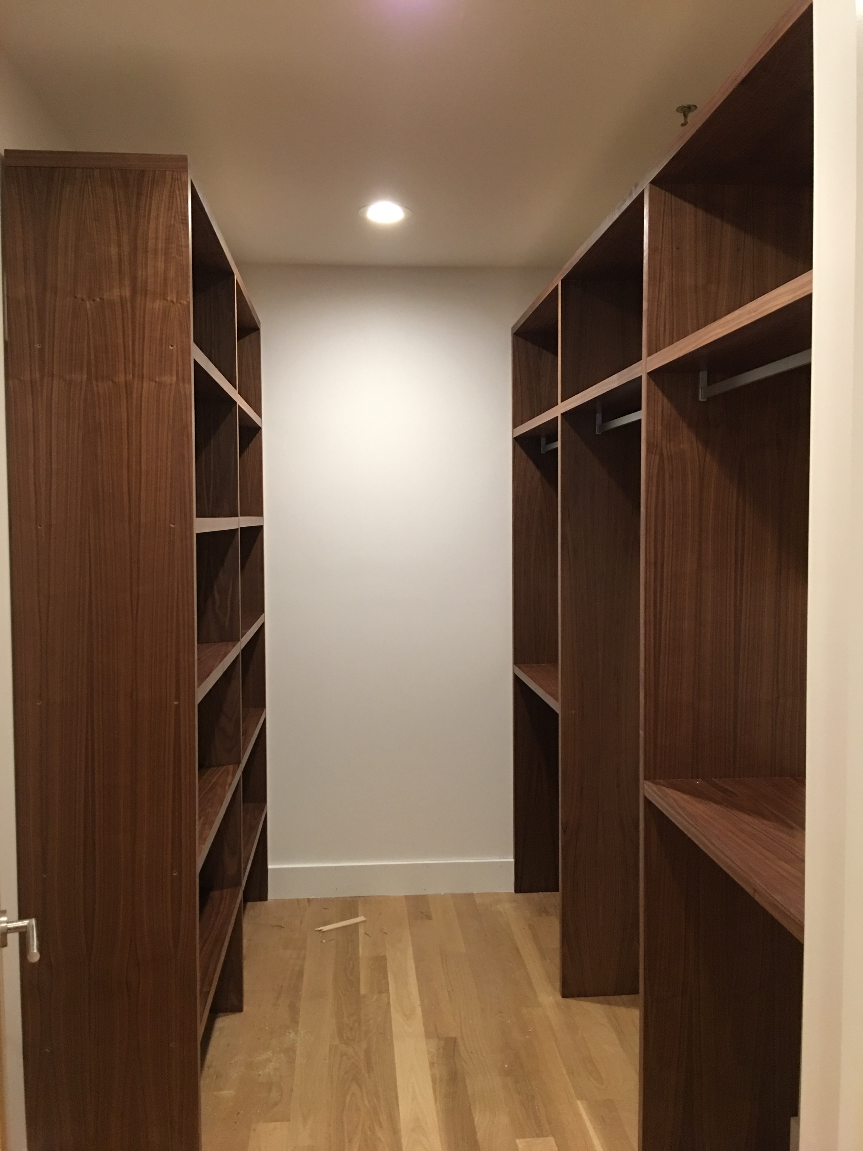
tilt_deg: -2.5
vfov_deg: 61.7
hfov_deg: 48.2
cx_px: 432
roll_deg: +0.2
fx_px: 964
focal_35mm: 29
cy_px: 576
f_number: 2.2
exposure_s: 1/15
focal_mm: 4.15
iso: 100
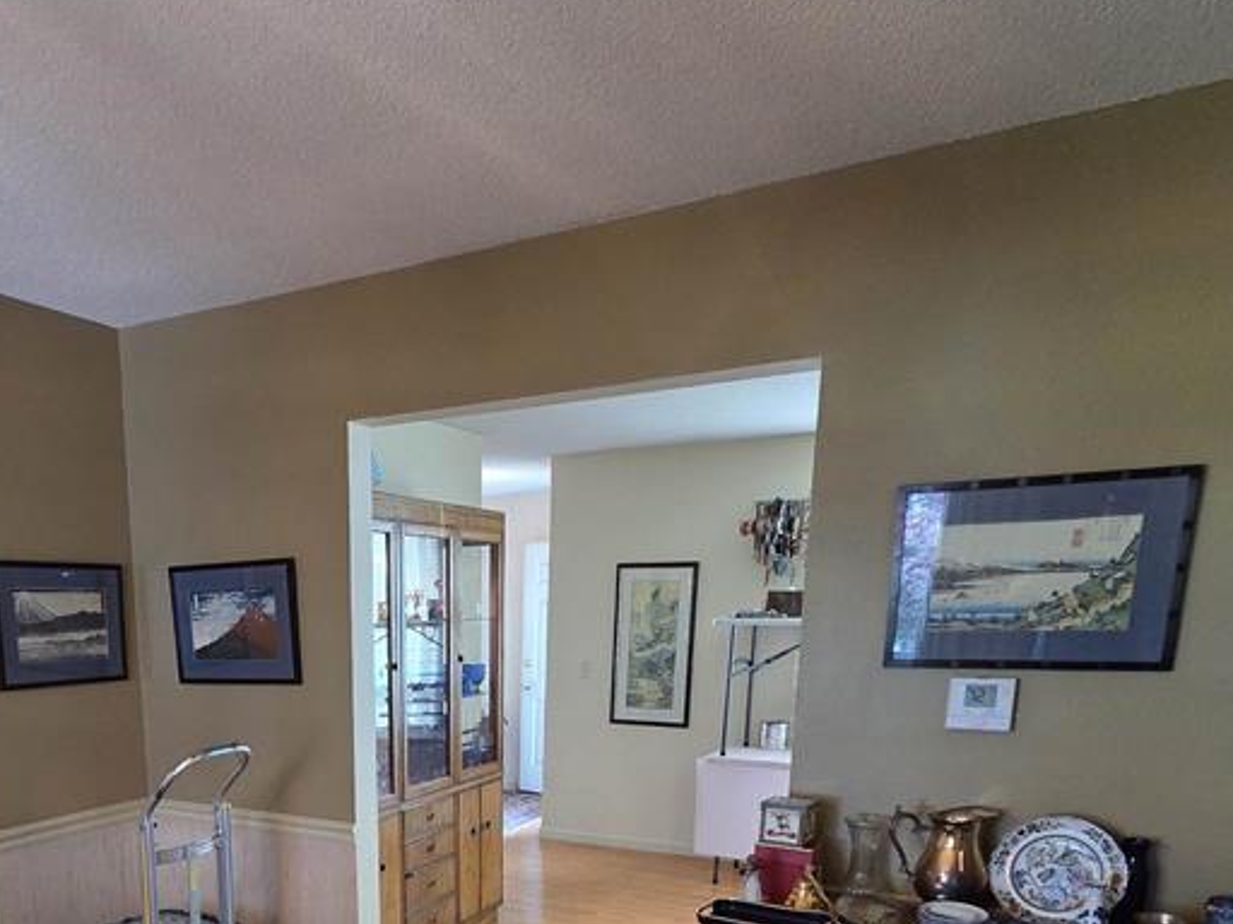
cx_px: 405
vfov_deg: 47.1
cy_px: 852
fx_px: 926
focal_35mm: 26
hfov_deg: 65.4
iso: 640
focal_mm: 2.2
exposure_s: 1/60
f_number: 2.2
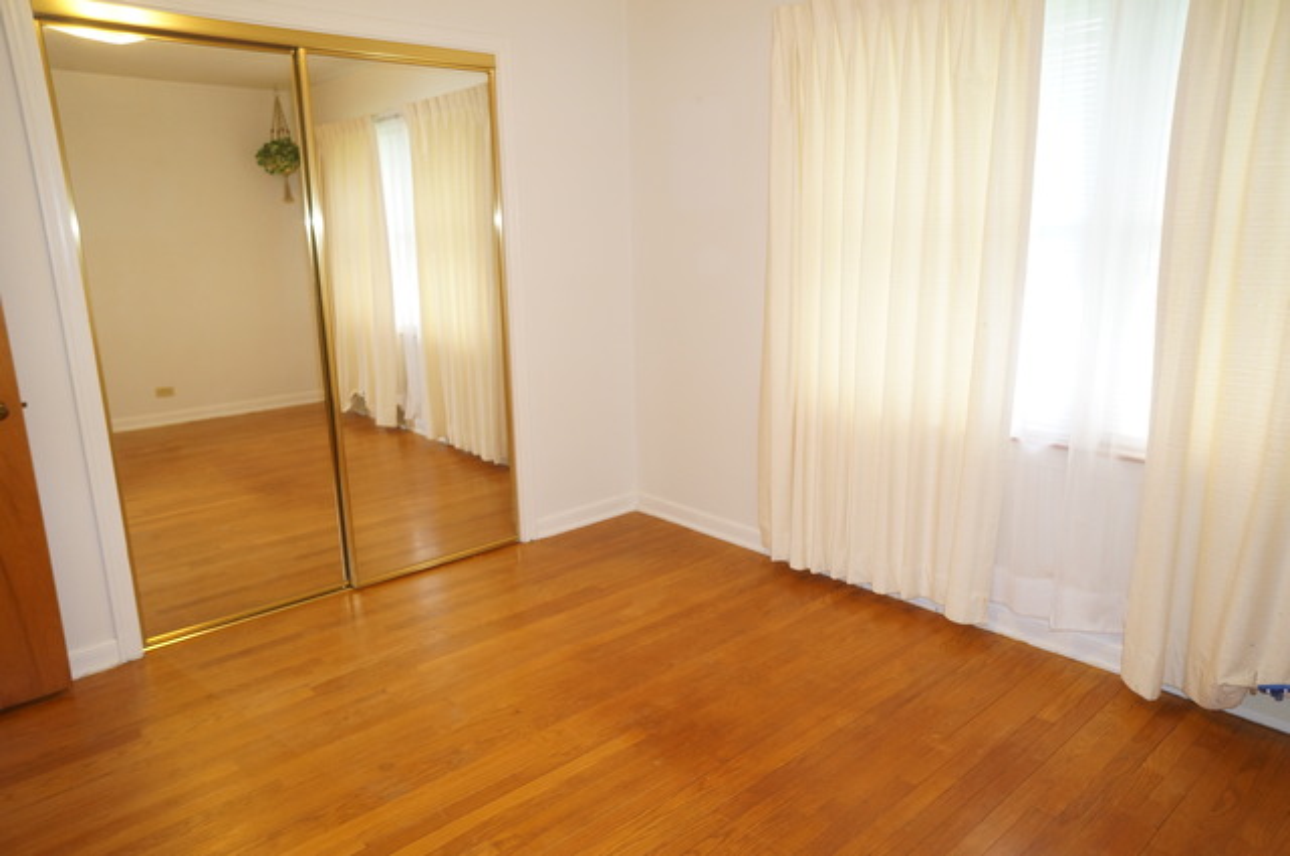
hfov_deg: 73.8
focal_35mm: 24
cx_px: 645
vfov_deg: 53.0
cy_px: 428
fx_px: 859
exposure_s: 1/60
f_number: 3.5
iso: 800
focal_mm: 16
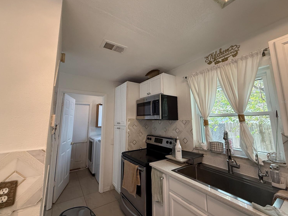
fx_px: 125
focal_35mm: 15
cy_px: 102
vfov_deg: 81.7
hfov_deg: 98.2
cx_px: 143
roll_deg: +0.1
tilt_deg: +8.2
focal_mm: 2.22
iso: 250
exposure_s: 1/120
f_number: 2.2
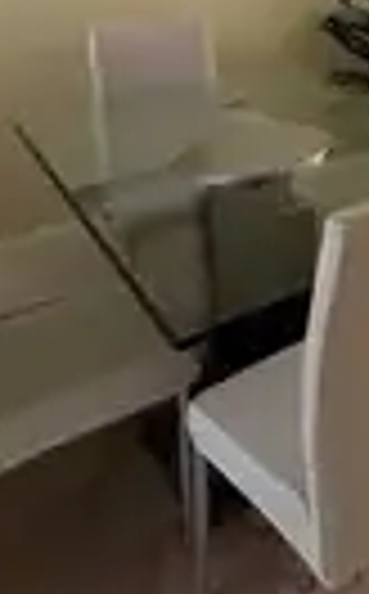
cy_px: -76
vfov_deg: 36.7
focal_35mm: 45
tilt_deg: -2.9
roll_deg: -0.5
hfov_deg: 22.3
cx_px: 585
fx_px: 727
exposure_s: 1/60
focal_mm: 2.22
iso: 320
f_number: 2.2
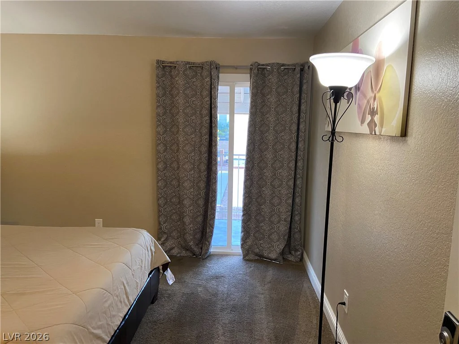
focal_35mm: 26
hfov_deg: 67.3
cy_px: 172
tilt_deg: -8.4
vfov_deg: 53.1
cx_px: 230
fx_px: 345
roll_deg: -1.0
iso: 320
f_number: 1.8
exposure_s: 1/60
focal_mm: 4.25
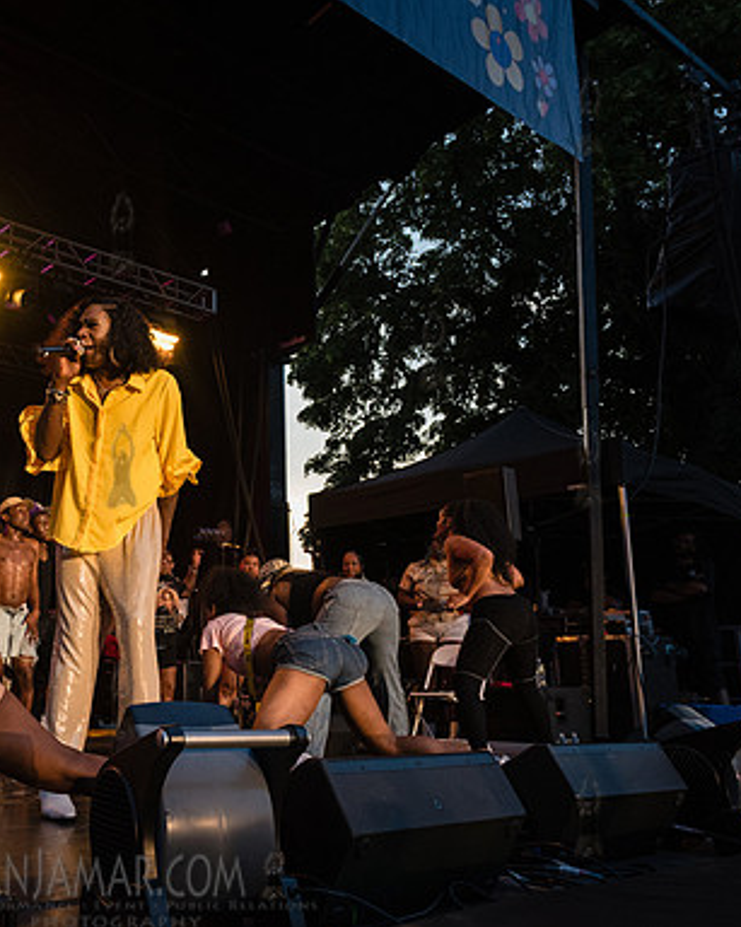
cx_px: 121
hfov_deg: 41.0
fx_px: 932
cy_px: 465
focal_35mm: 34
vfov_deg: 52.9
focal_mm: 24
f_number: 4
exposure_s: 1/640
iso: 2000
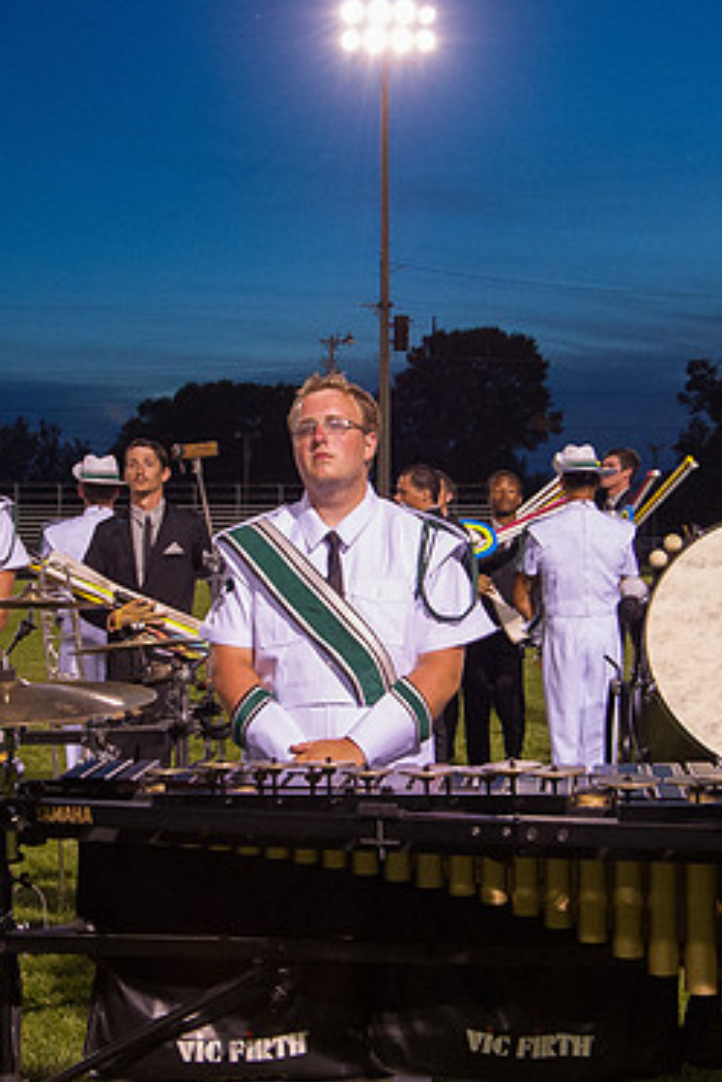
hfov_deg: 20.3
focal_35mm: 67
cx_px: 329
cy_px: 553
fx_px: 2014
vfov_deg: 30.1
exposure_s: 1/125
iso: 3200
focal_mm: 34
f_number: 5.6
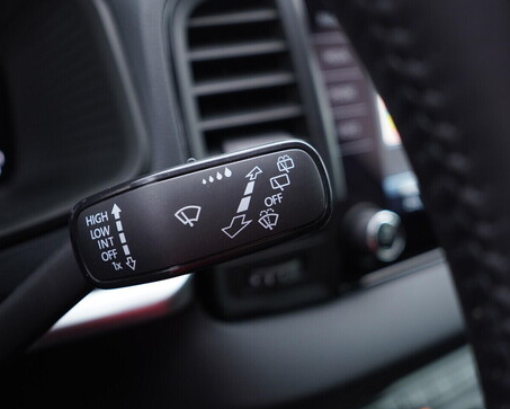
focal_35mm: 41
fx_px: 619
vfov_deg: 36.5
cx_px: 205
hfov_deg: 44.5
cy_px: 203
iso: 400
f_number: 2.8
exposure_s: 1/40
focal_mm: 24
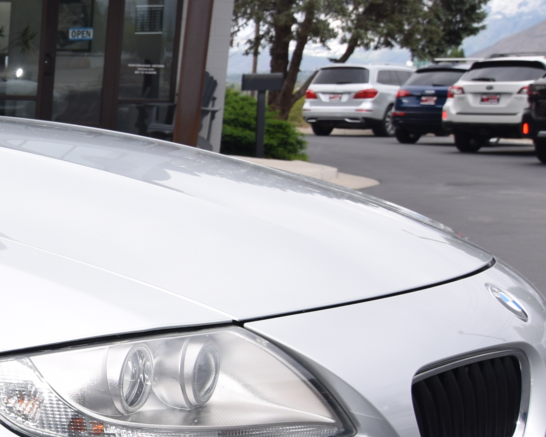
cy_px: 331
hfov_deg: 22.0
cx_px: -205
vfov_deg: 20.0
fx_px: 1228
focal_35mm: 76
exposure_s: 1/200
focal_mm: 16
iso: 100
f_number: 7.1
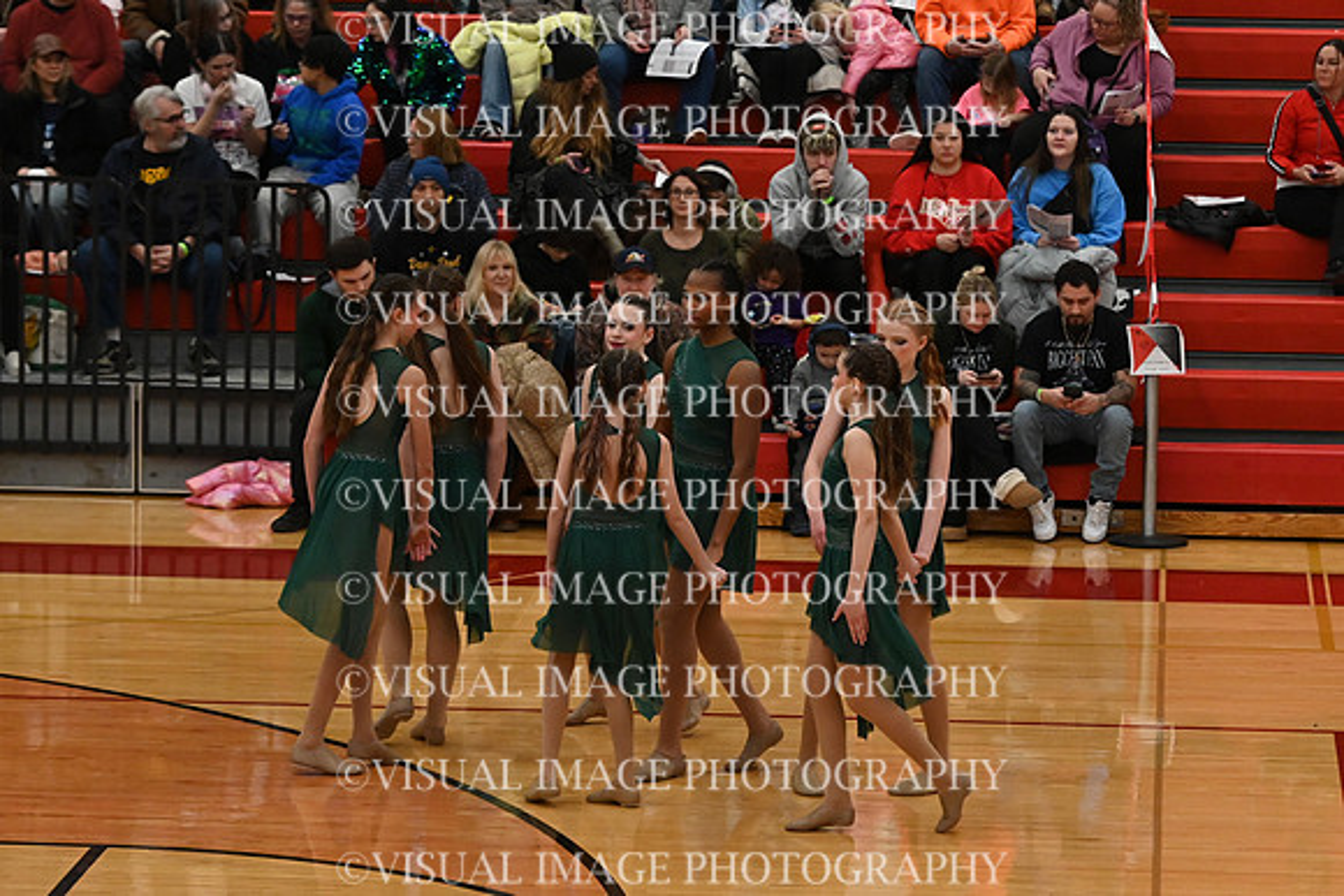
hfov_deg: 12.4
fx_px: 6161
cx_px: 672
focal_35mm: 165
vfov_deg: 8.3
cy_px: 448
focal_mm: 110
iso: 5000
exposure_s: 1/400
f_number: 4
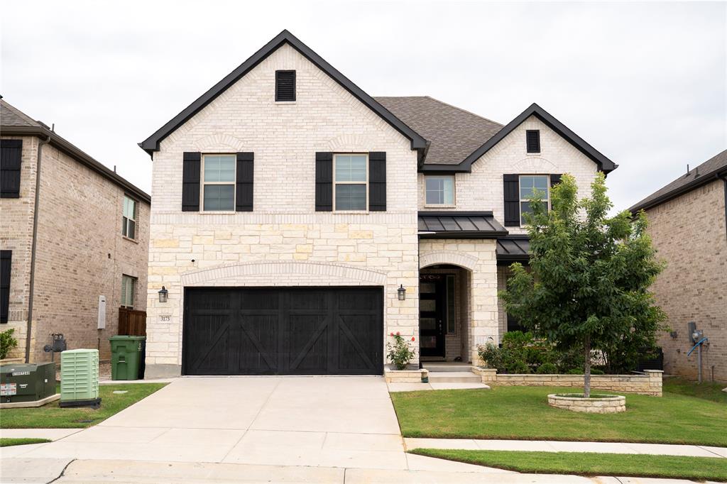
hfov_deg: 53.1
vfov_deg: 36.8
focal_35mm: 36
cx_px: 364
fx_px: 727
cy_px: 242
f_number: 4.5
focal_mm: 36
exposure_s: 1/500
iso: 100
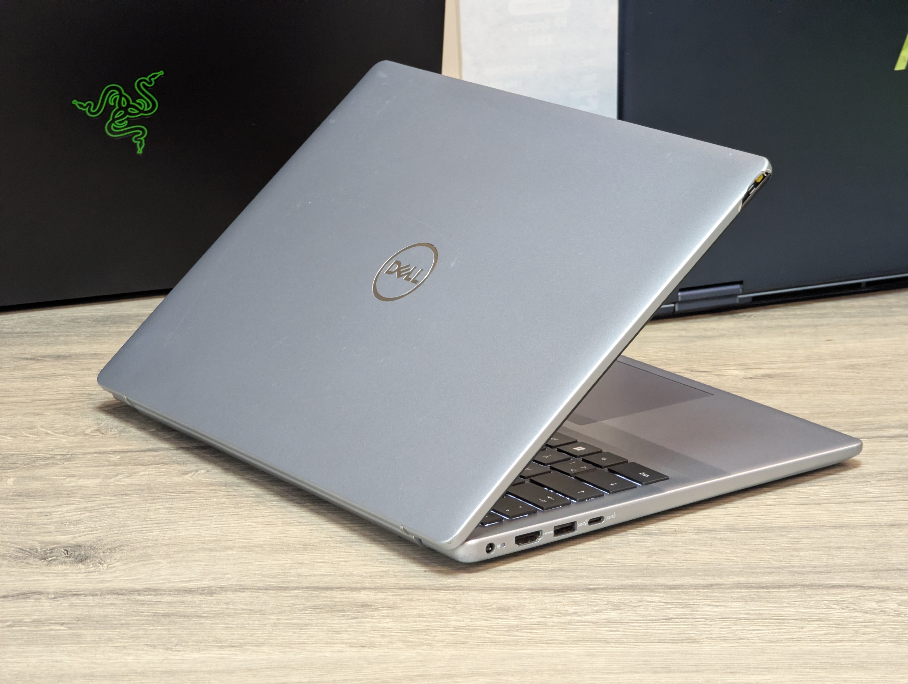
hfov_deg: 16.8
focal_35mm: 117
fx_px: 3073
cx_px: 454
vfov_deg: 12.7
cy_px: 342
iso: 724
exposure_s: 1/37.5
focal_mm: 19
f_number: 3.5
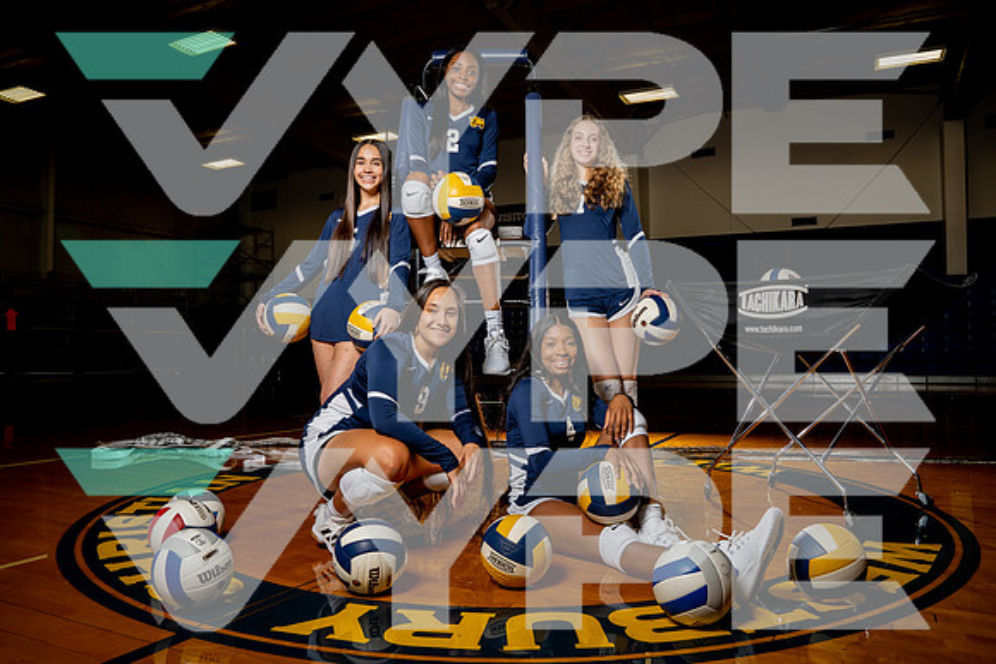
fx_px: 709
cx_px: 518
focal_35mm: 26
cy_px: 322
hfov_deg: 70.2
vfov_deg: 50.2
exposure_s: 1/250
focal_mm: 24
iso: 400
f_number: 8
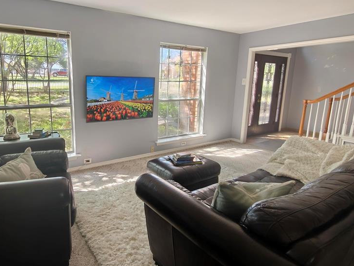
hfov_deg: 77.6
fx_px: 215
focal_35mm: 21
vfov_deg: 63.4
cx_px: 134
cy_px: 122
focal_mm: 2.3
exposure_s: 1/63
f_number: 2
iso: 800
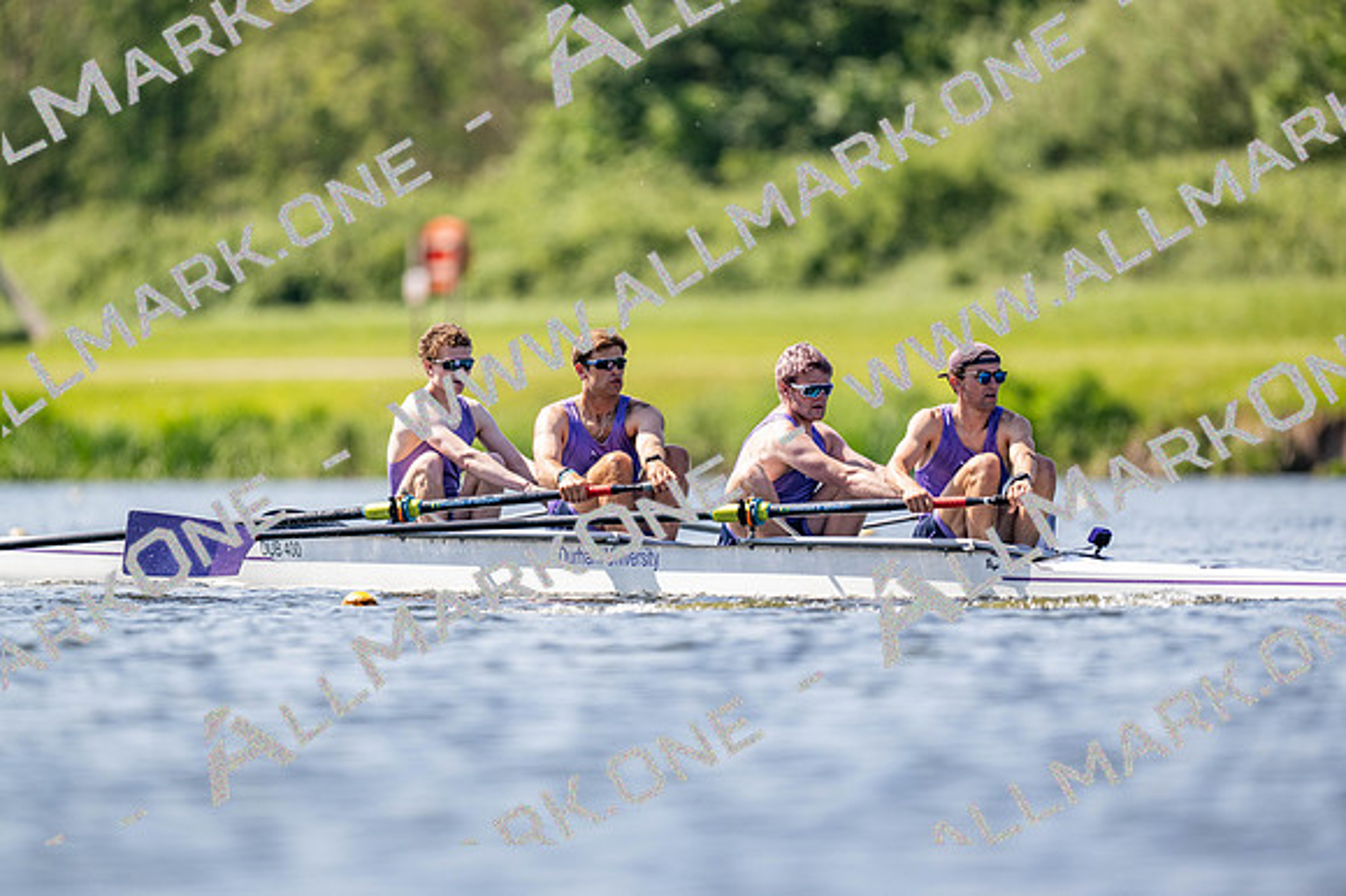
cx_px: 673
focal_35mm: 600
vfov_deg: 2.3
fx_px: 22425
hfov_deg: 3.4
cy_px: 448
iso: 450
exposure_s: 1/2500
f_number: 4
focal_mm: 600
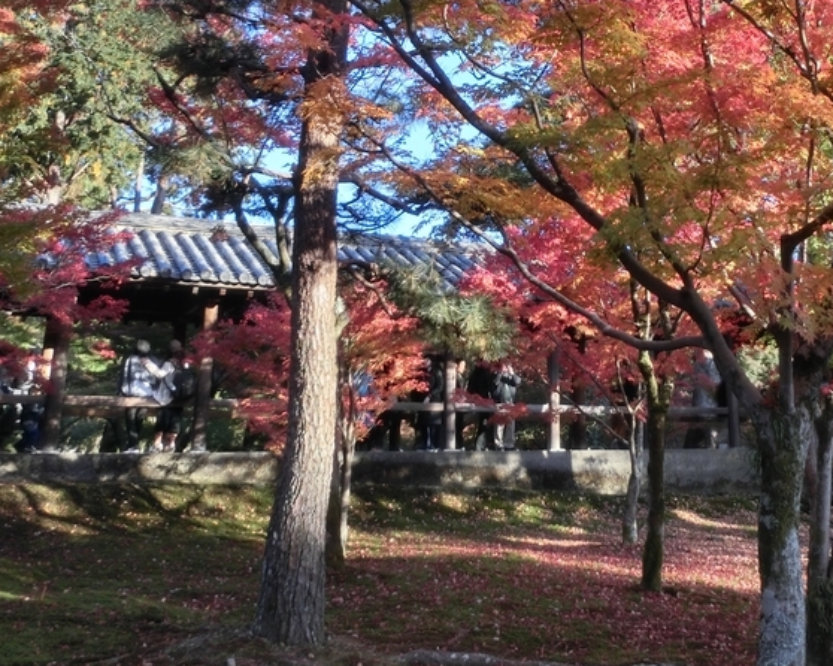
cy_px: 122
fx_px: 1060
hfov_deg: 42.1
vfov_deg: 33.7
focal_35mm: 43
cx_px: 584
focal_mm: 4.24
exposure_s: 1/200
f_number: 3
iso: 80
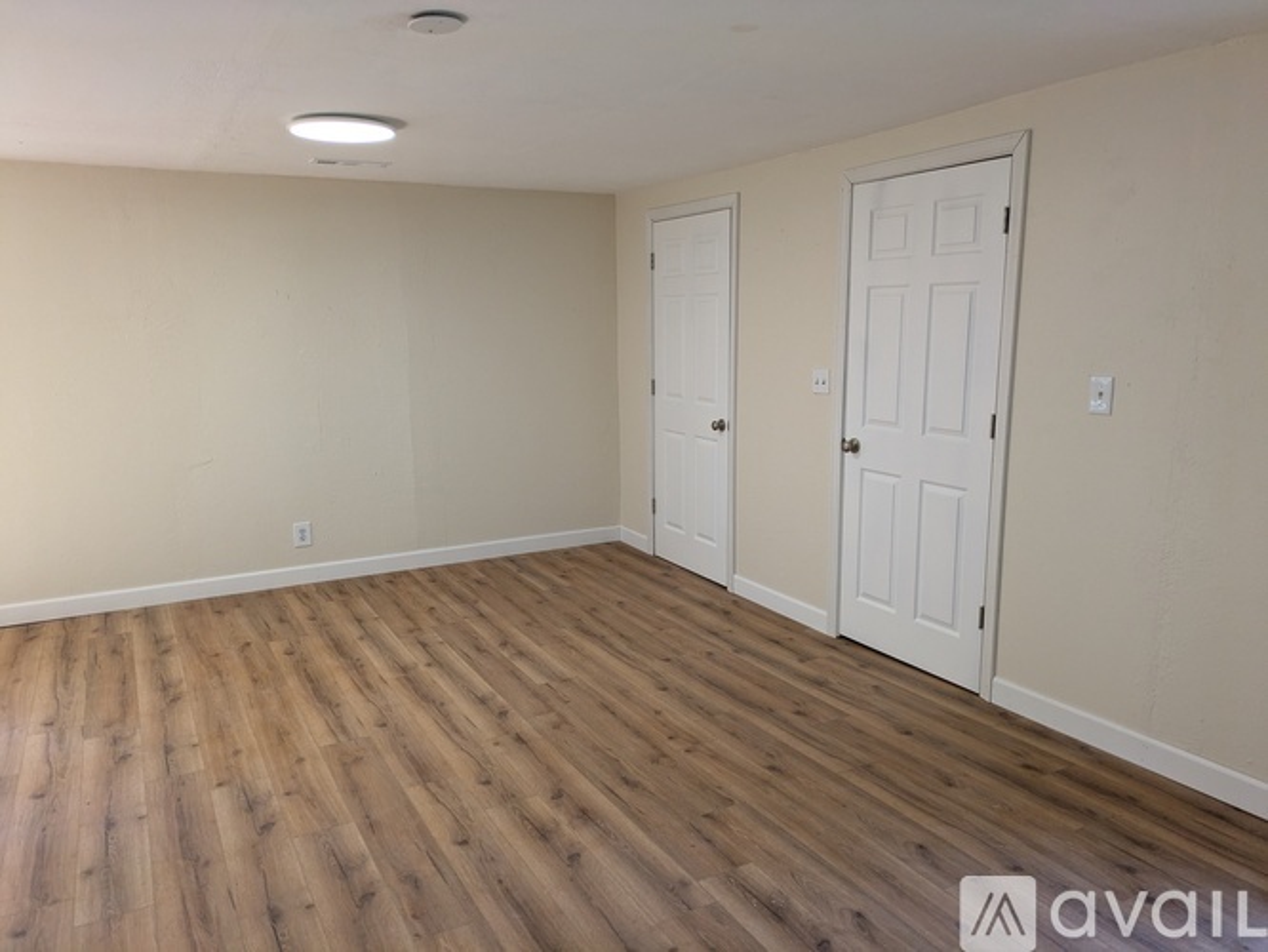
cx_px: 634
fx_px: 916
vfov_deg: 54.9
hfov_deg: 69.4
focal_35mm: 25
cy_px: 476
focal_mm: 5.43
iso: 374
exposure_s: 1/120
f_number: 1.89
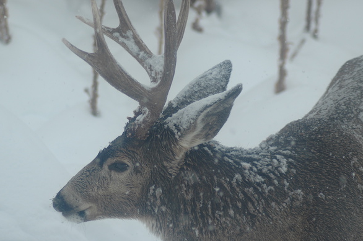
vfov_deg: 6.3
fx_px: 2195
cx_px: 165
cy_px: 101
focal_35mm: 218
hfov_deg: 9.5
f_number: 5.6
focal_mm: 112
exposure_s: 1/500
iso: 200
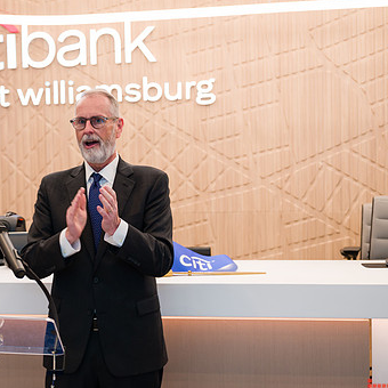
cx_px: 129
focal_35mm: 64
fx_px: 812
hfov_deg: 26.7
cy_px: 211
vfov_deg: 26.9
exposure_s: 1/200
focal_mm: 41
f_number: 3.2
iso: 400
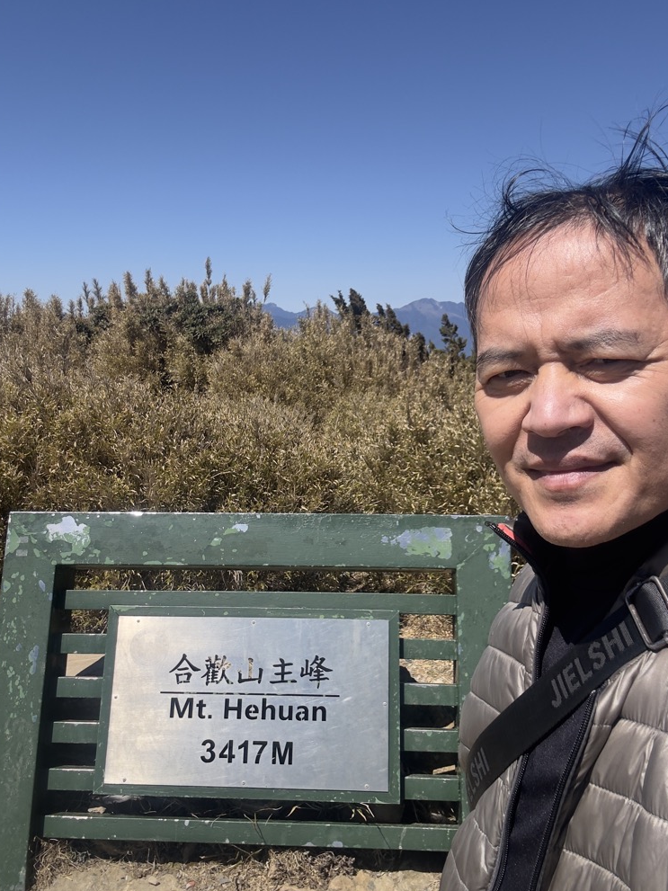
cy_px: 457
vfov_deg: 58.3
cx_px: 335
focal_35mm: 31
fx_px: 798
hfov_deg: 45.4
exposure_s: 1/1739
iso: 25
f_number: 1.9
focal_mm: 2.69
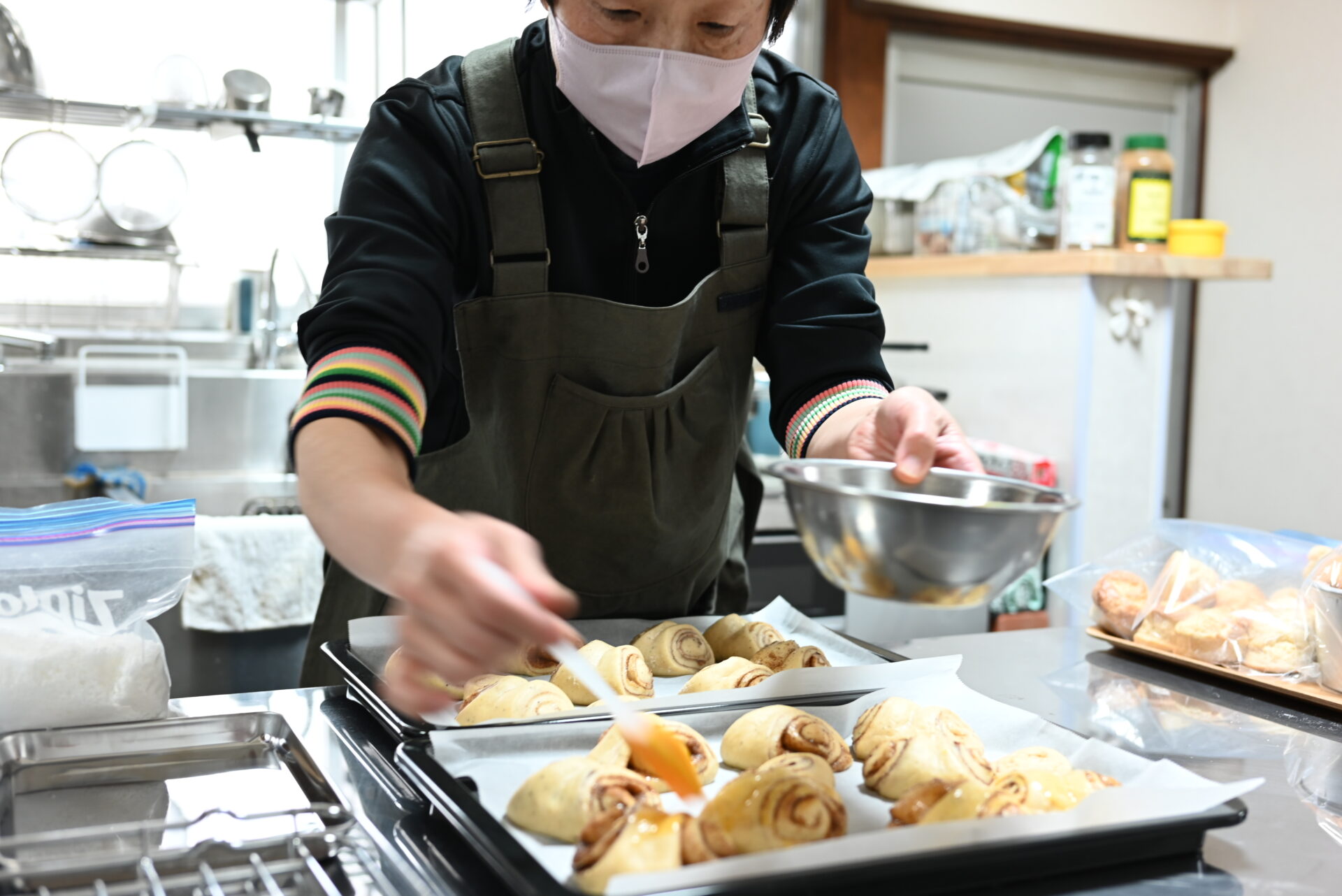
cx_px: 671
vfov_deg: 33.4
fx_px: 1492
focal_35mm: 40
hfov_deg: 48.4
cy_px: 448
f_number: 3.5
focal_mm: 40
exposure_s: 1/25
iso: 640
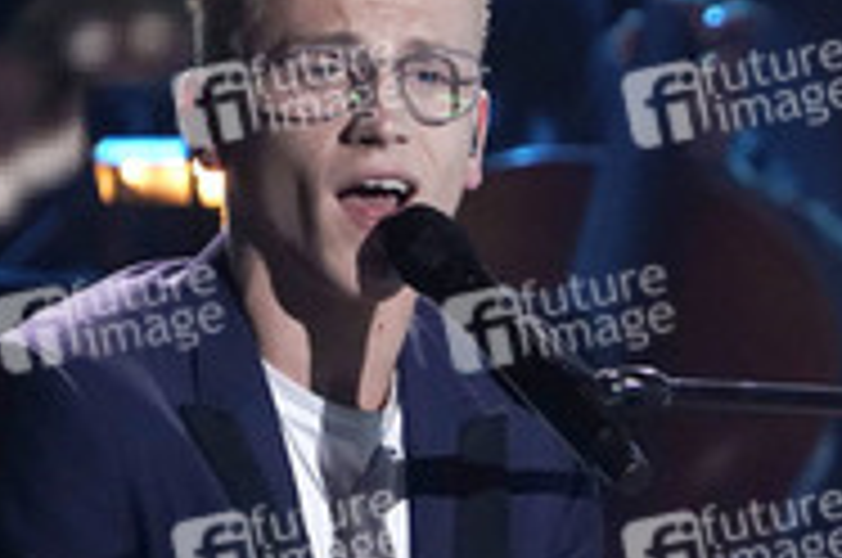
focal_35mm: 1449
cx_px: 619
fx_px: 33832
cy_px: 432
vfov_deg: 0.9
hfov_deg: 1.4
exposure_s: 1/160
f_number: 6.3
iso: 5000
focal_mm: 600
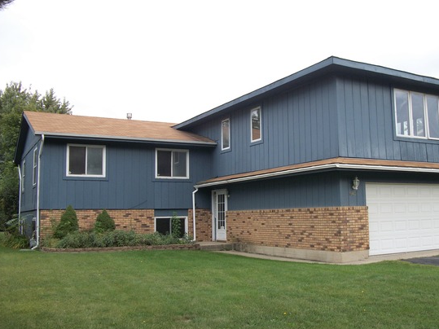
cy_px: 169
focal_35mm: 38
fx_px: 482
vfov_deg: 37.7
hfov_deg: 48.8
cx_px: 258
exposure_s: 1/80
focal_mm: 5.7
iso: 80
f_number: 8.8
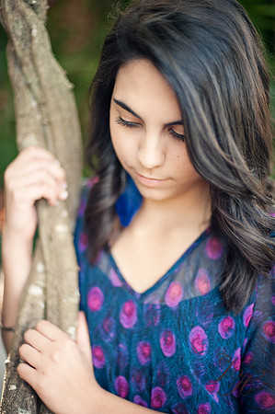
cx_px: 138
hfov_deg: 26.9
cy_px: 207
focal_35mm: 50
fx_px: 574
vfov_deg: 39.6
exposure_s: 1/400
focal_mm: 50
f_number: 1.4
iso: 320
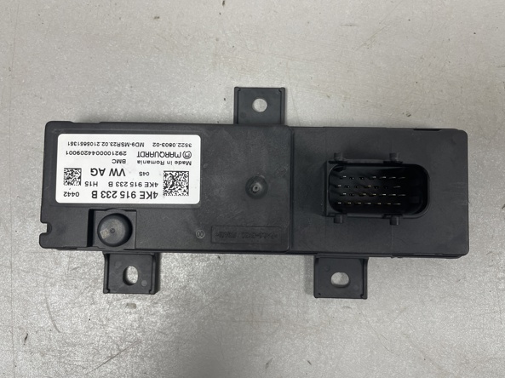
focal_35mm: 27
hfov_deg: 65.3
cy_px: 184
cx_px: 259
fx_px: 394
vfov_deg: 51.3
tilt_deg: -86.5
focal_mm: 5.1
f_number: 1.6
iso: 125
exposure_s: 1/100
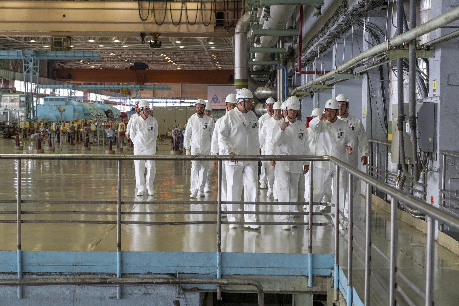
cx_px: 230
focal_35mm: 70
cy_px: 153
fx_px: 893
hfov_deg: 28.8
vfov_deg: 19.5
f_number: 5.6
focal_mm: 70
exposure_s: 1/200
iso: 1600
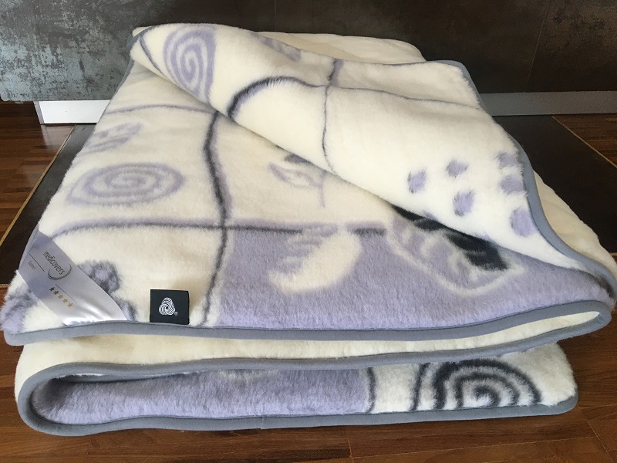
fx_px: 517
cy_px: 232
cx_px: 308
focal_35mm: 29
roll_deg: -0.9
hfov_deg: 61.7
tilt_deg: -34.5
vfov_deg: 48.2
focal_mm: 4.15
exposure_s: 1/33
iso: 50
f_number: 2.2
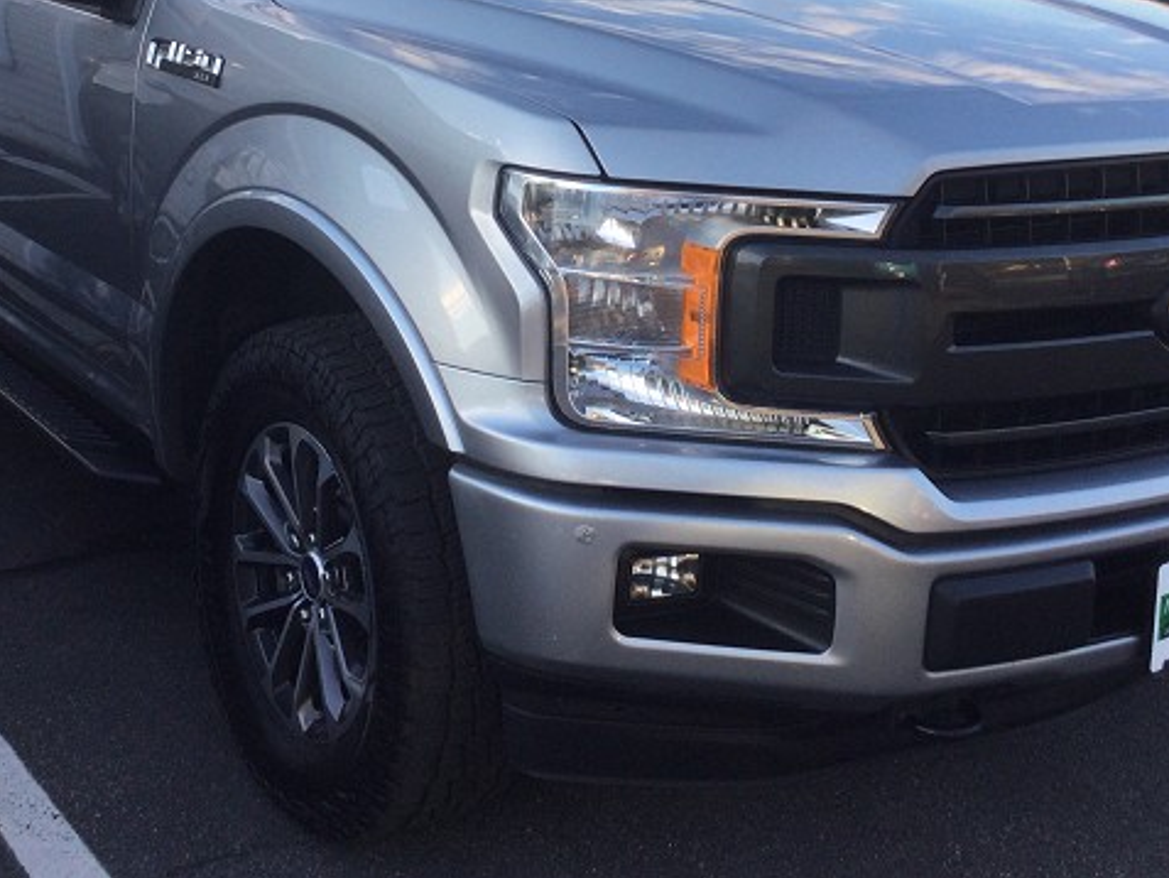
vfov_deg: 27.6
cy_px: 204
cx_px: 542
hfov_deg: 36.8
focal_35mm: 52
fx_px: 1757
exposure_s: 1/205
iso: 25
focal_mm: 3.3
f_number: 2.4
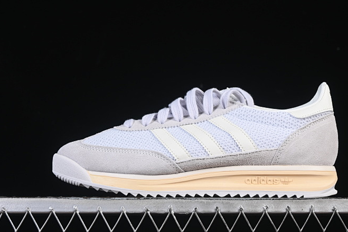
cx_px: 200
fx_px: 879
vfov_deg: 15.0
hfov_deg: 22.4
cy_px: 111
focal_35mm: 91
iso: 160
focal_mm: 50
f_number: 8
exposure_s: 1/80
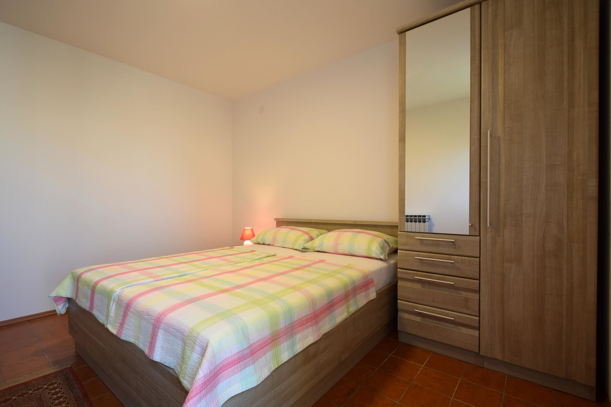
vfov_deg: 77.3
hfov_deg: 100.4
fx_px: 255
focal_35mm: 15
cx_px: 306
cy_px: 204
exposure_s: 1/80
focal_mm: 10
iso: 400
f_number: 4.5
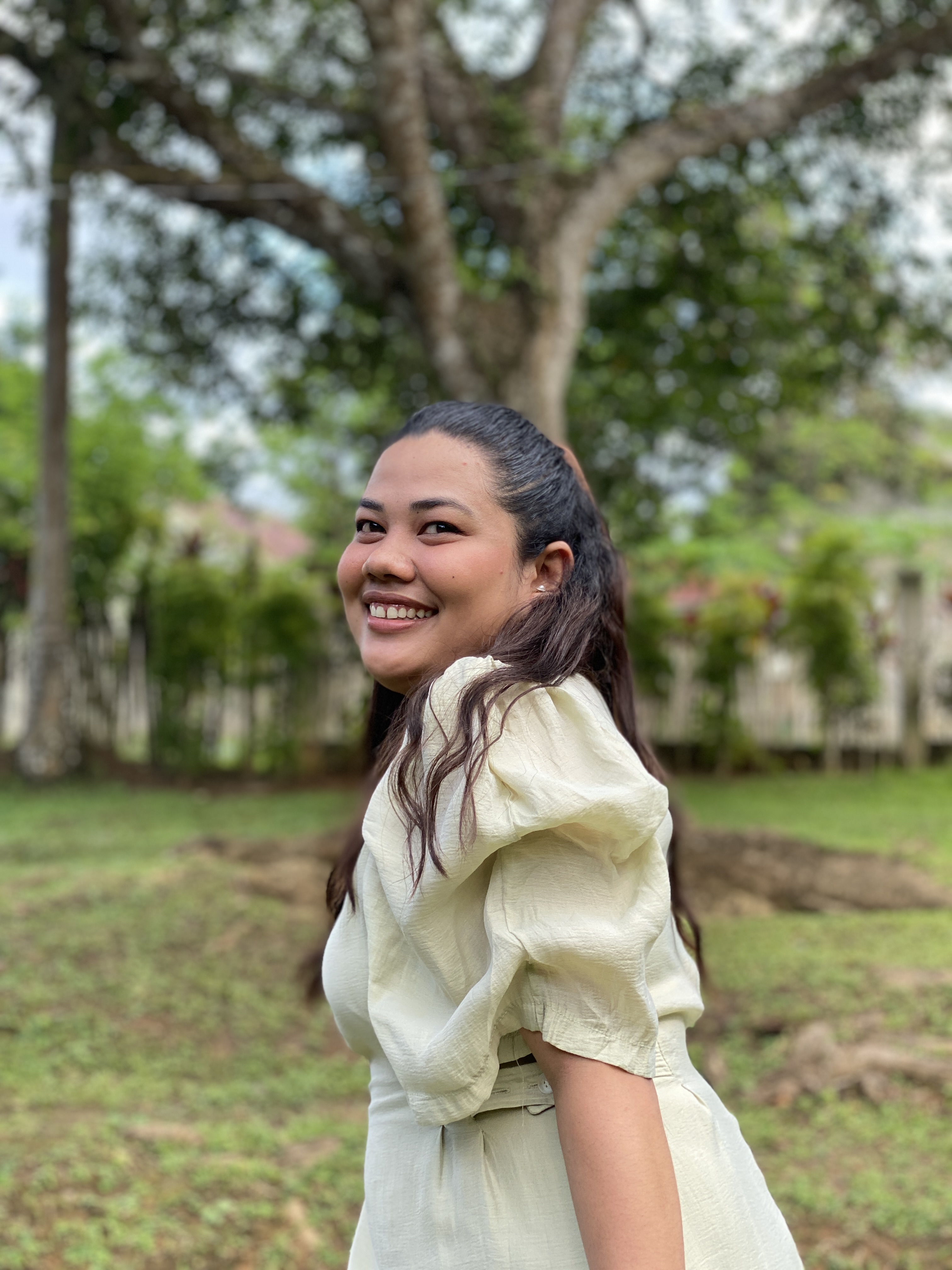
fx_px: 1907
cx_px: 476
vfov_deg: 36.8
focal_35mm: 52
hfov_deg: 28.0
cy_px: 635
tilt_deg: +6.6
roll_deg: -2.1
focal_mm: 6
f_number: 2
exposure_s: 1/122
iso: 40
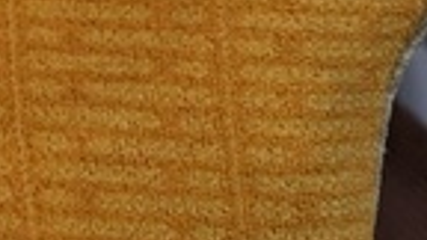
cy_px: -799
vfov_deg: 5.7
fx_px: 1970
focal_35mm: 174
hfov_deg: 9.6
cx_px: -848
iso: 346
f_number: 1.68
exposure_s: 1/150
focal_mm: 6.9
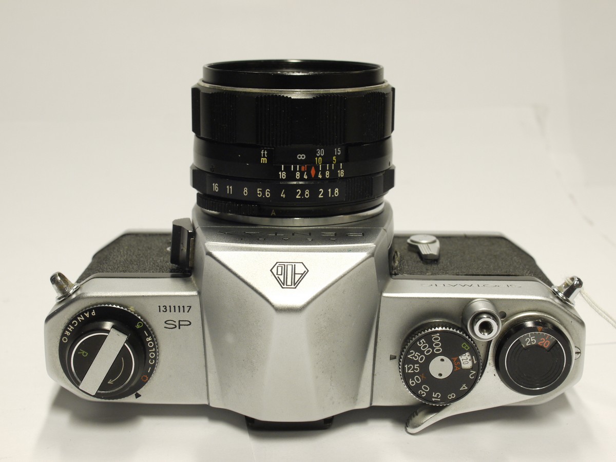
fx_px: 1068
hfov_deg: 32.2
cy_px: 231
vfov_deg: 24.4
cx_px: 308
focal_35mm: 60
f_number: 9
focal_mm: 30
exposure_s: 1/10
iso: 400
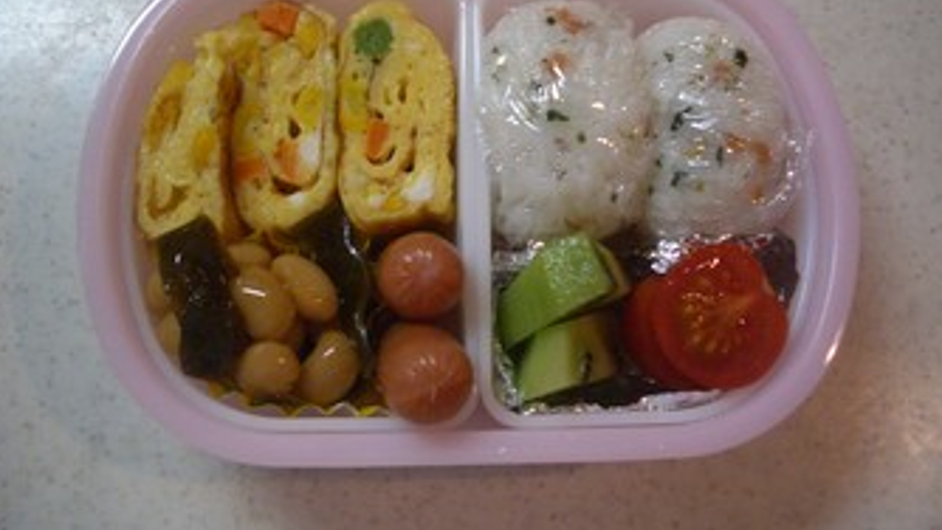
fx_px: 999
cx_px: 477
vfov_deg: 29.6
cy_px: 204
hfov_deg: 50.5
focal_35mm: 40
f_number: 2.6
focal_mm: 5.8
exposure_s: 1/30
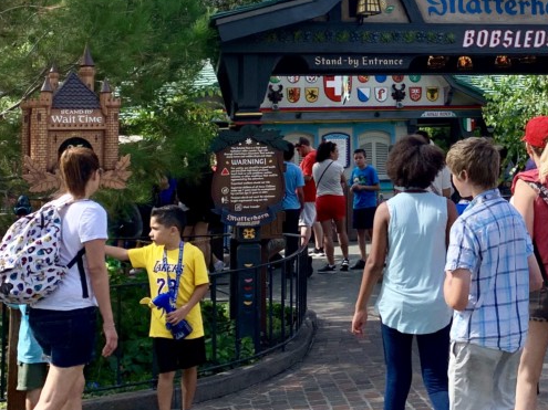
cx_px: 498
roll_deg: +1.3
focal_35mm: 63
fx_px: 997
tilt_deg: +8.2
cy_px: 57
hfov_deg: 29.4
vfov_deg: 22.8
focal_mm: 4.25
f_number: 1.8
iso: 25
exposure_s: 1/849
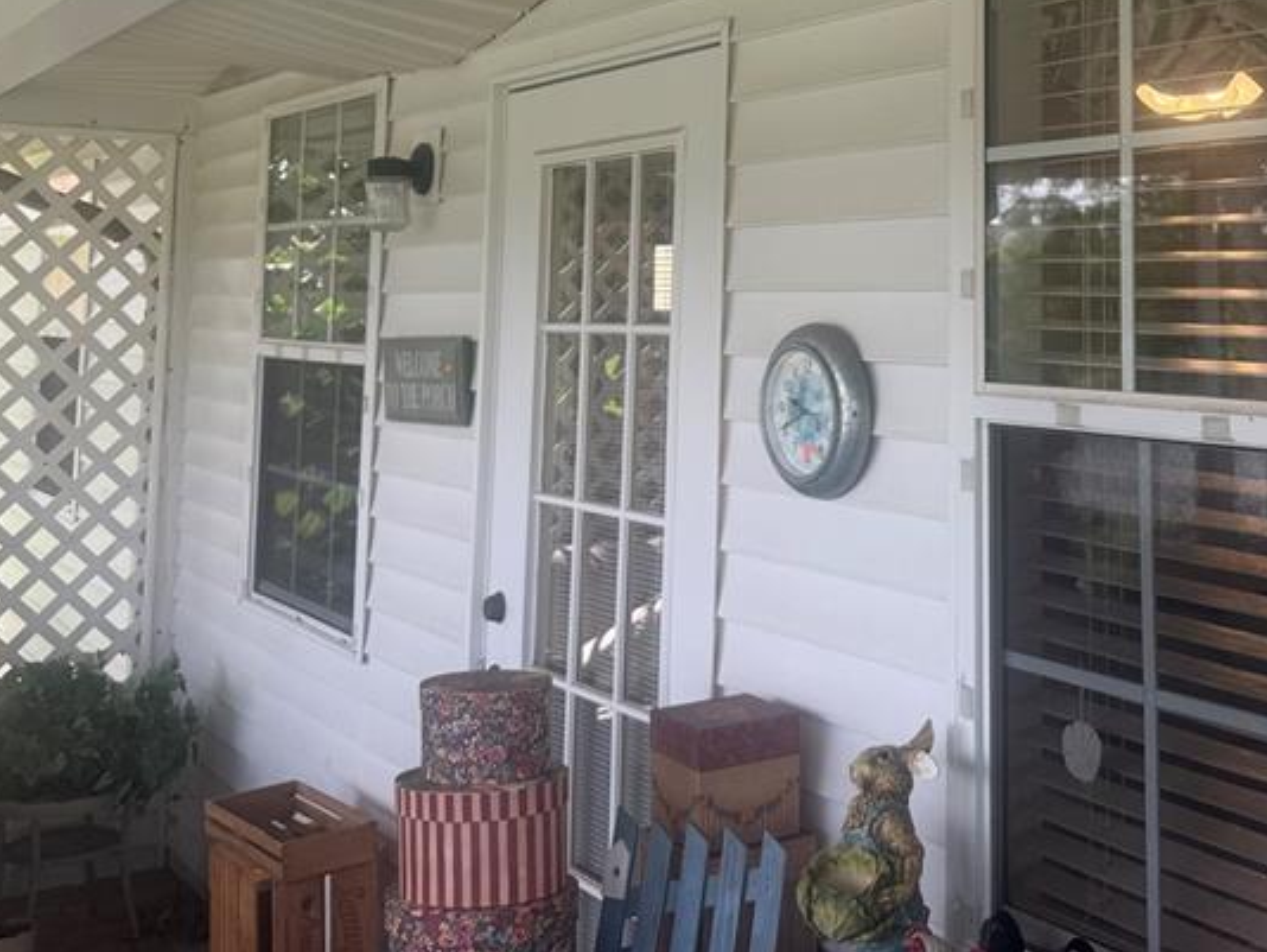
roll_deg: -0.3
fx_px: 1684
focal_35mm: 46
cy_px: 121
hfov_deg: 40.2
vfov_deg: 30.4
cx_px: 932
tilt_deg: +6.7
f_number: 1.78
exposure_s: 1/313
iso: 80
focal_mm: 6.76
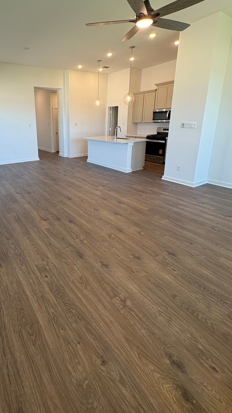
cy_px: 175
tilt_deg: -15.2
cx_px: 69
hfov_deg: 58.9
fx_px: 197
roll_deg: +0.8
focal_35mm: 18
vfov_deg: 92.0
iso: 100
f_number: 2.2
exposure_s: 1/120
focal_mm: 2.22
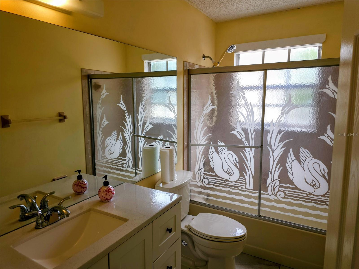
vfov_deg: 58.9
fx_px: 238
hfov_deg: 73.9
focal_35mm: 23
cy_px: 134
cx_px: 180
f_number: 1.7
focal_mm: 6.3
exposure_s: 1/60
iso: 20
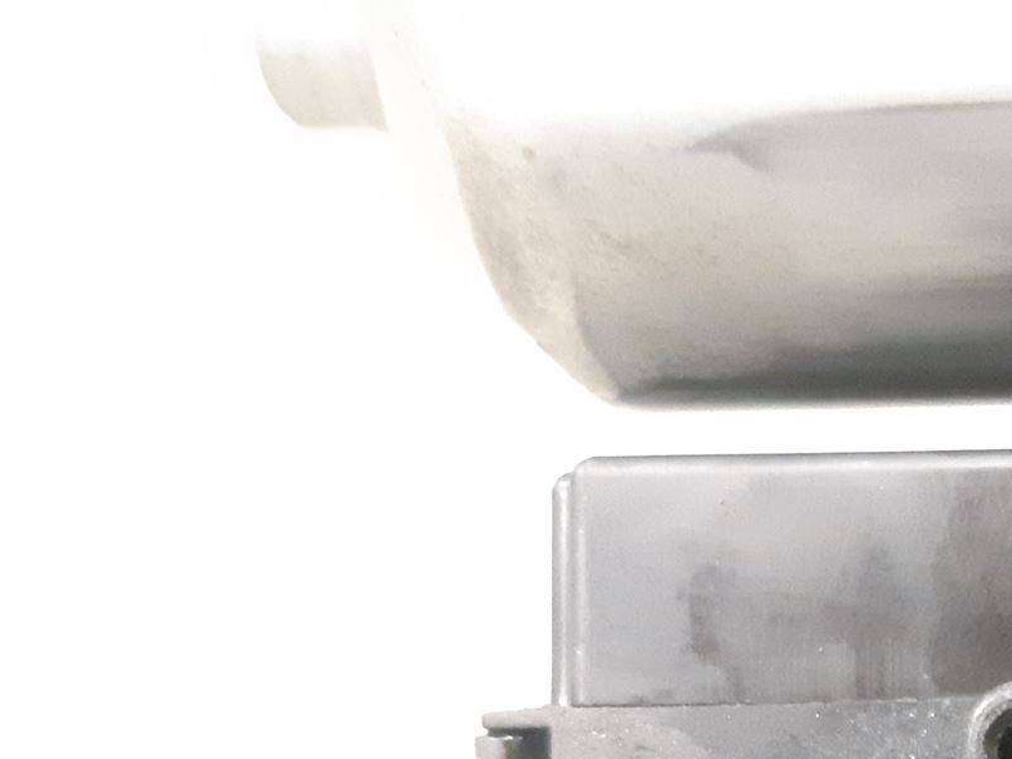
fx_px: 1929
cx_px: 1156
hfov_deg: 26.7
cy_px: 846
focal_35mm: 66
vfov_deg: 21.1
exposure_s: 1/33
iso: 800
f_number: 1.7
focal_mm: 3.93
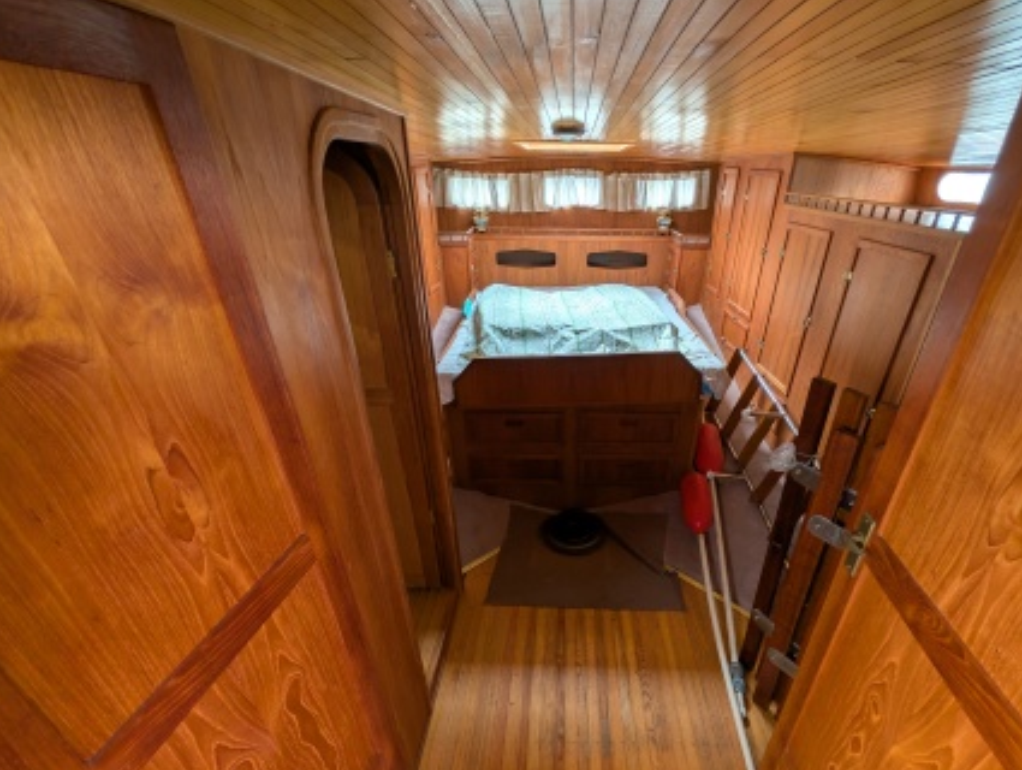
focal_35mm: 15
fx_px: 443
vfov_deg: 80.7
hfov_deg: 97.8
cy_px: 469
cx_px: 561
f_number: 1.7
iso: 56
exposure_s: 1/67.4
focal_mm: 2.02
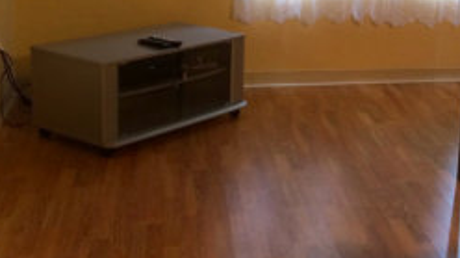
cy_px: 1
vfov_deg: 17.8
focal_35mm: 66
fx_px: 804
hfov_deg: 29.9
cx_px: 453
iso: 100
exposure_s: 1/30
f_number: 2.2
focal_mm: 4.12
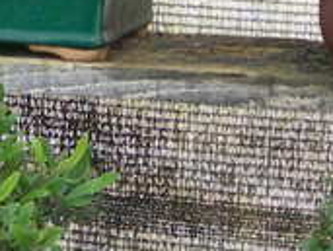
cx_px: -95
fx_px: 2188
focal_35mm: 227
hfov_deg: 8.6
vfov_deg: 6.6
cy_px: 68
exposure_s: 1/110
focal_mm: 7.8
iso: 200
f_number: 2.8
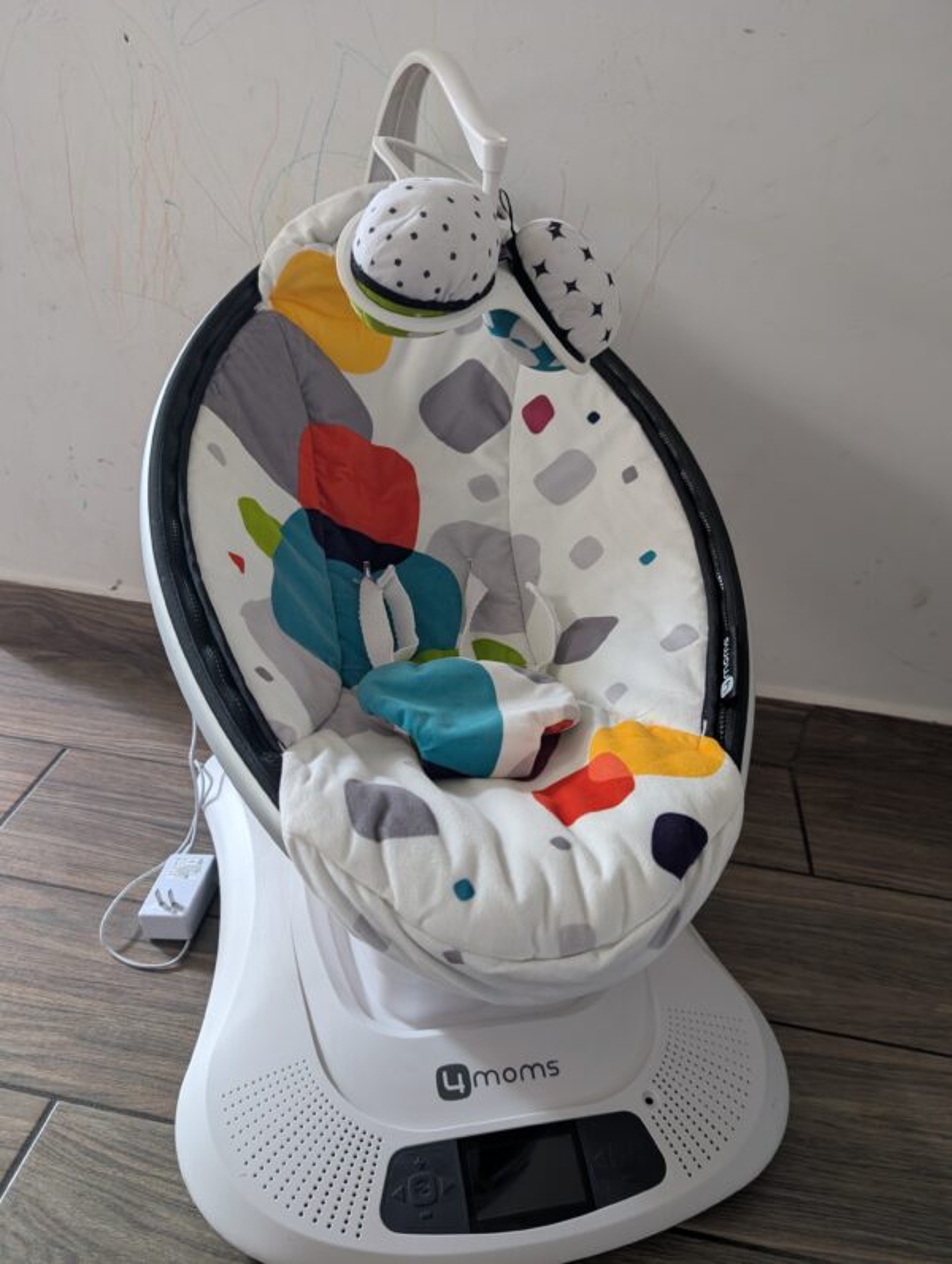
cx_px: 476
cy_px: 632
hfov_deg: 56.9
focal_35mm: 24
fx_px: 878
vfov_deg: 71.5
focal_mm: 6.9
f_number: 1.68
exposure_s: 1/23.8
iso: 144
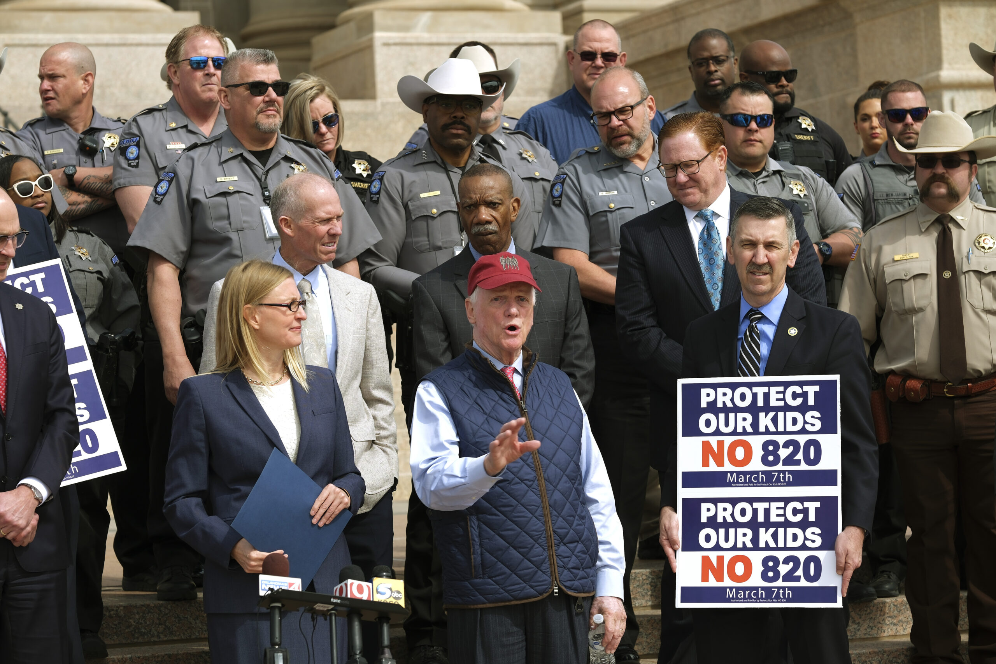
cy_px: 332
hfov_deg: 18.1
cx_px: 498
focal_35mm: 113
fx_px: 3126
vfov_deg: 12.1
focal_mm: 75
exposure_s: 1/600
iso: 80
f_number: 4
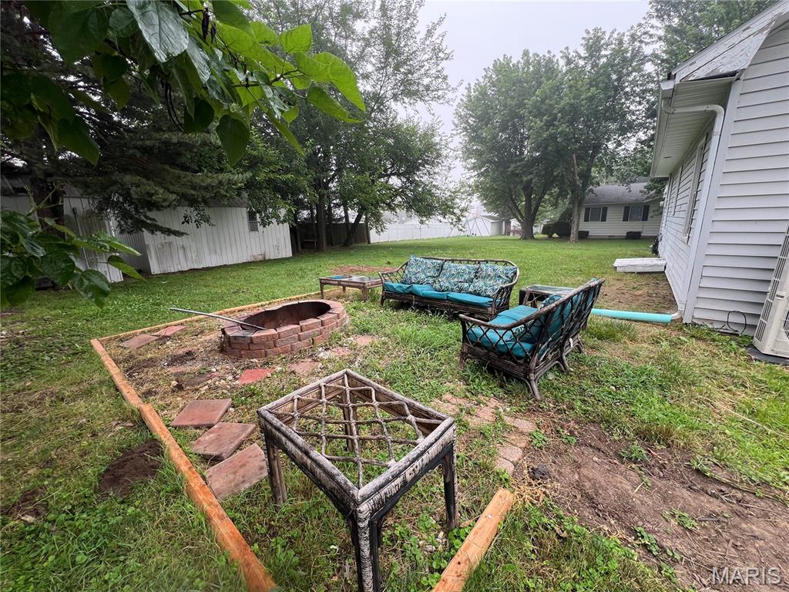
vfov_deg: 89.9
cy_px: 296
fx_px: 296
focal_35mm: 13
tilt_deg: -13.7
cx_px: 394
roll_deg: +1.7
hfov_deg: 106.2
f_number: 1.8
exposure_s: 1/145
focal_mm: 1.57
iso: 32
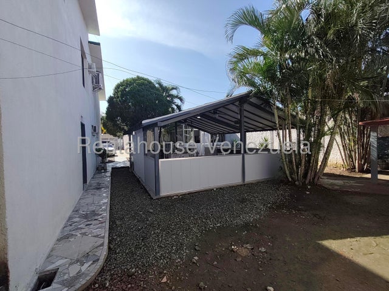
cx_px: 194
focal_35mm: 15
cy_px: 146
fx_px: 169
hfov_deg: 98.2
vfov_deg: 81.7
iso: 50
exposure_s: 1/1553
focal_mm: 1.67
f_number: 2.2
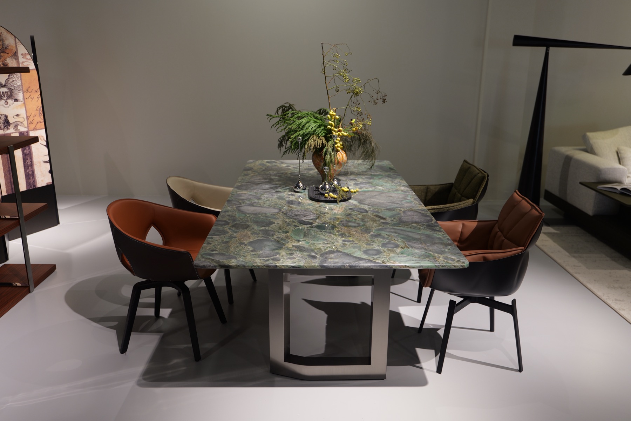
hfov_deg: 61.9
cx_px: 316
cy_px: 210
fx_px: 526
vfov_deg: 43.6
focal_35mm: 30
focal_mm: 30
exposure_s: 1/30
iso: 250
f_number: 2.8
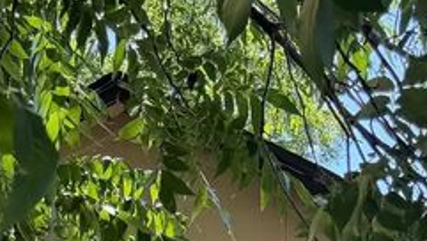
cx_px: 193
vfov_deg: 9.3
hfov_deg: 19.3
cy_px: 661
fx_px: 1258
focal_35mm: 111
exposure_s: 1/571
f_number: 1.78
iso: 100
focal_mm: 6.76
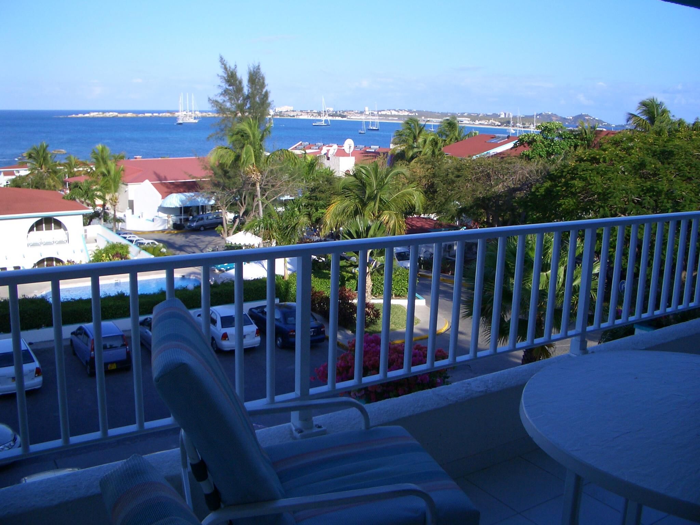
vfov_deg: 40.7
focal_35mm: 35
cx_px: 350
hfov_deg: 52.6
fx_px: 708
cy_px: 262
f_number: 4.3
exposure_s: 1/500
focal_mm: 5.8
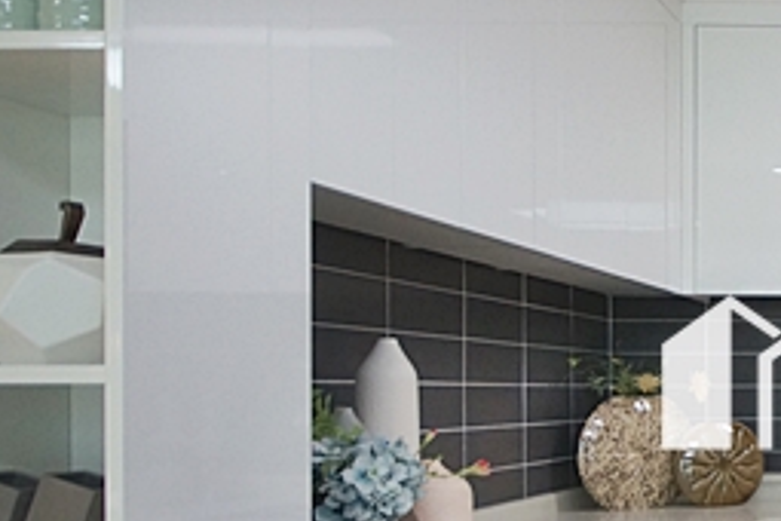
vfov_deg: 28.4
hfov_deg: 31.4
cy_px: 362
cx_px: 1038
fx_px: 1020
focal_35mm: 47
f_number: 4
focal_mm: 10
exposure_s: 1/200
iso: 800
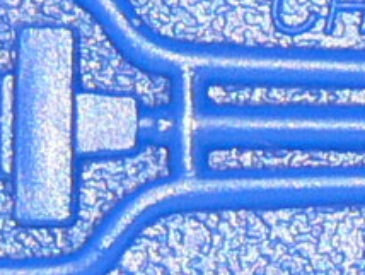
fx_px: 14504
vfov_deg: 1.1
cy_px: 102
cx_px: 334
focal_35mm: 1374
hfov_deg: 1.4
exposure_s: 1/30
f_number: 3.6
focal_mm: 24.6
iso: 100
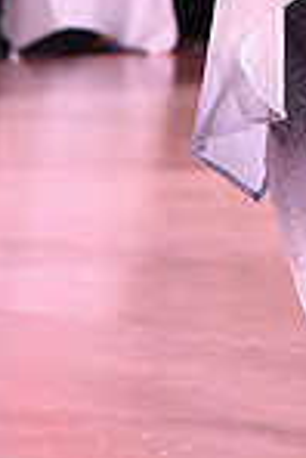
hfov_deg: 2.1
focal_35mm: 666
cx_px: 518
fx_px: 8471
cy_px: -257
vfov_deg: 3.1
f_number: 5
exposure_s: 1/320
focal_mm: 170
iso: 2500
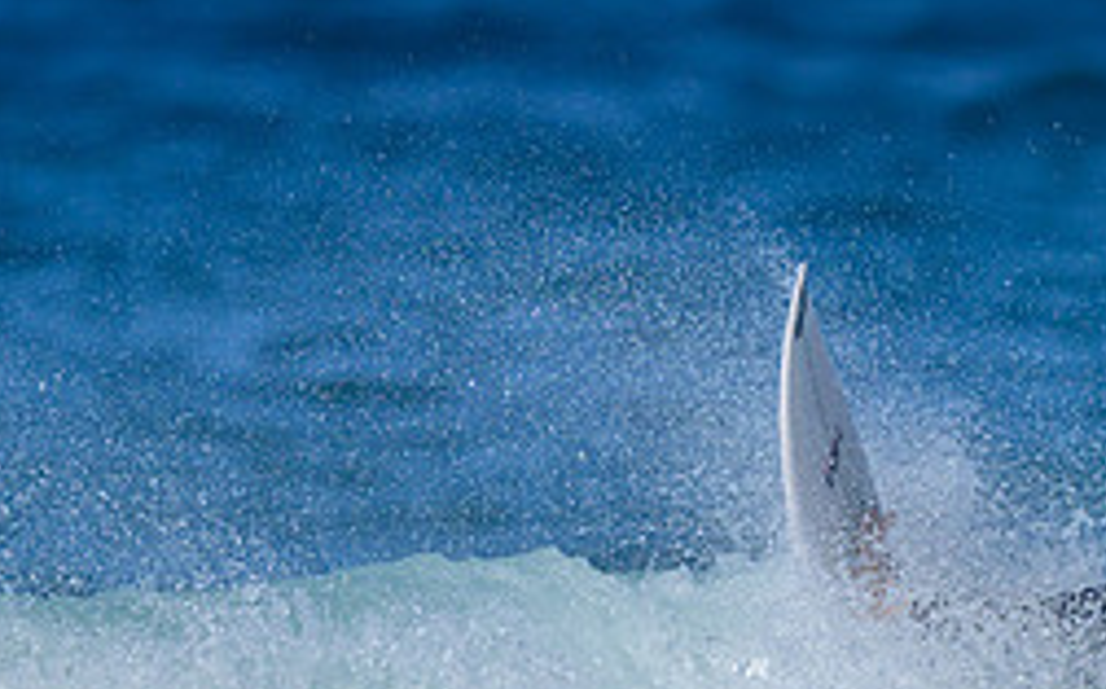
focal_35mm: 2577
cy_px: 1011
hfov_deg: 0.8
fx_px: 77607
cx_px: 1109
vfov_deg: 0.5
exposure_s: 1/2000
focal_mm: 800
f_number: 6.3
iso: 180
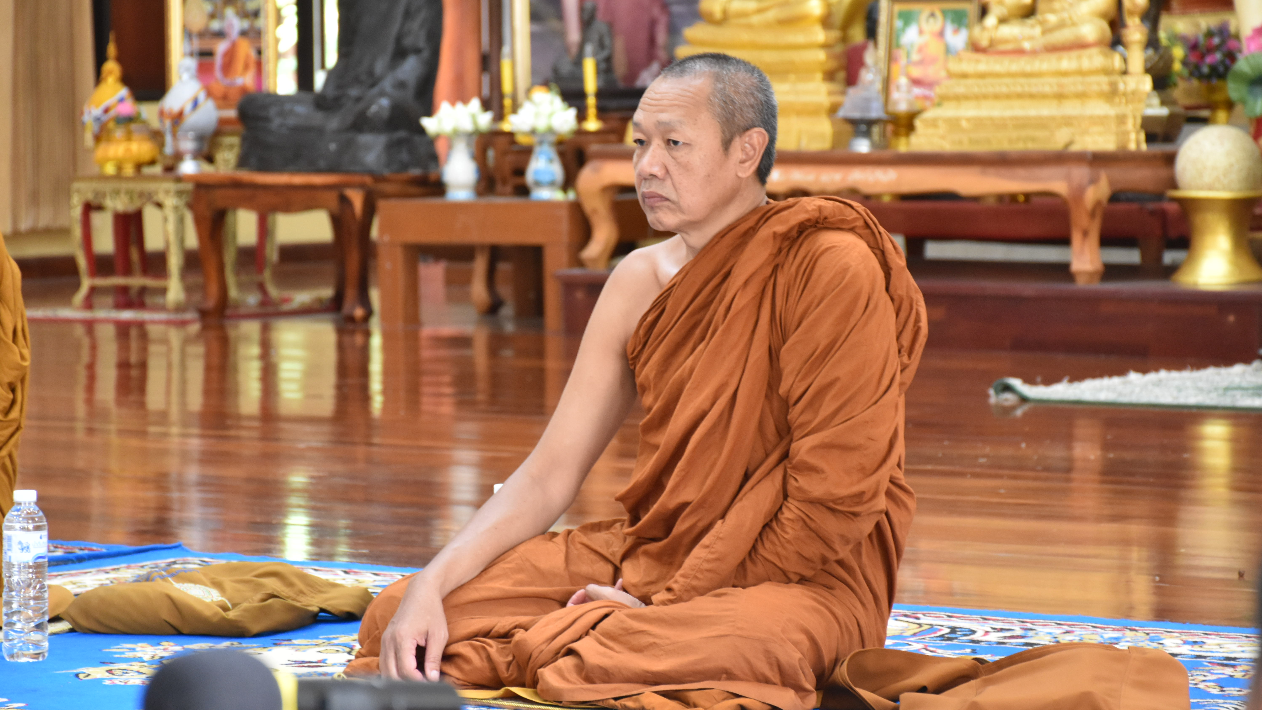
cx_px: 632
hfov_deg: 14.4
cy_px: 372
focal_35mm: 150
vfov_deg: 8.1
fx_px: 5003
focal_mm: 95
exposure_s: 1/15
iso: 2000
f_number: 5.3
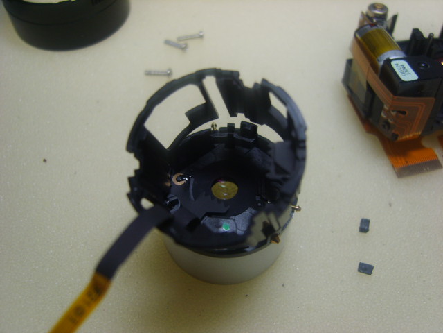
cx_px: 222
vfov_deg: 40.7
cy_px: 166
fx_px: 448
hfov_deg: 52.6
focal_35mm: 35
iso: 59
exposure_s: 1/30
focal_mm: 7.4
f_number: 2.8
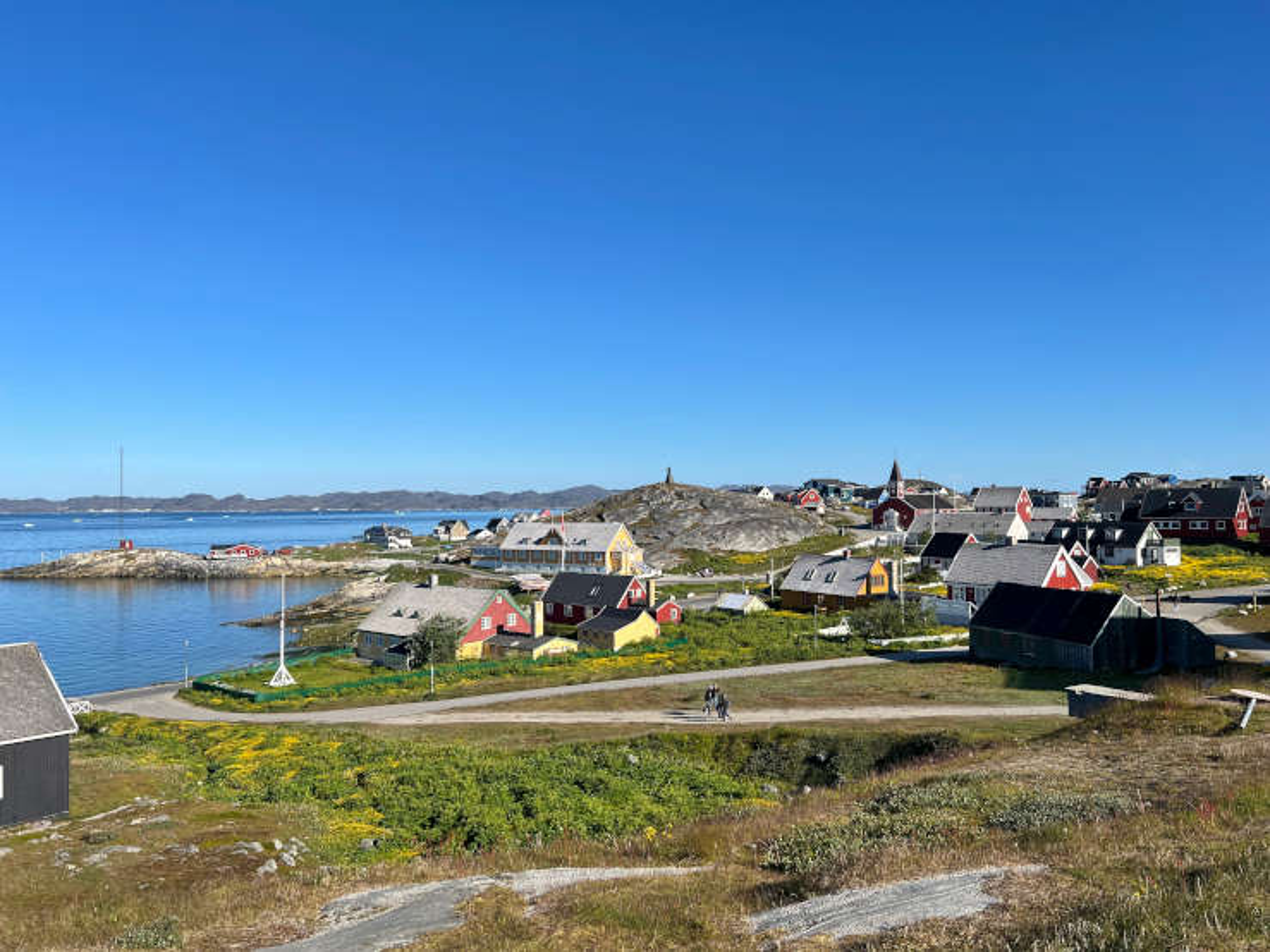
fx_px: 954
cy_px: 476
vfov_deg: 53.0
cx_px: 635
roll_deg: +0.2
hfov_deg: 67.3
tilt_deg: +1.8
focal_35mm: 26
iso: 50
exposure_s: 1/4831
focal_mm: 5.7
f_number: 1.5
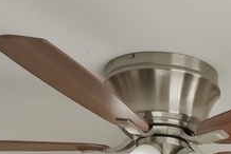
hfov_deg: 11.0
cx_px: 357
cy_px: 564
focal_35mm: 178
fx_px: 1144
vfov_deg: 6.5
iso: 1000
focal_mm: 24
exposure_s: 1/2000
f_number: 7.1
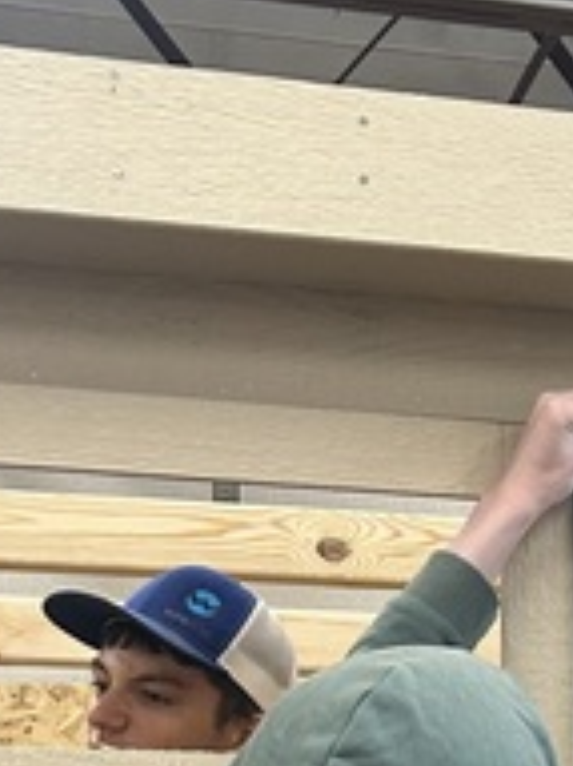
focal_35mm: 109
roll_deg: +0.9
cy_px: 959
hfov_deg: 12.9
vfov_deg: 17.1
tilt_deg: -0.4
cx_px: 821
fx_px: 2408
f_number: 1.5
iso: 80
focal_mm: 5.7
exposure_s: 1/60
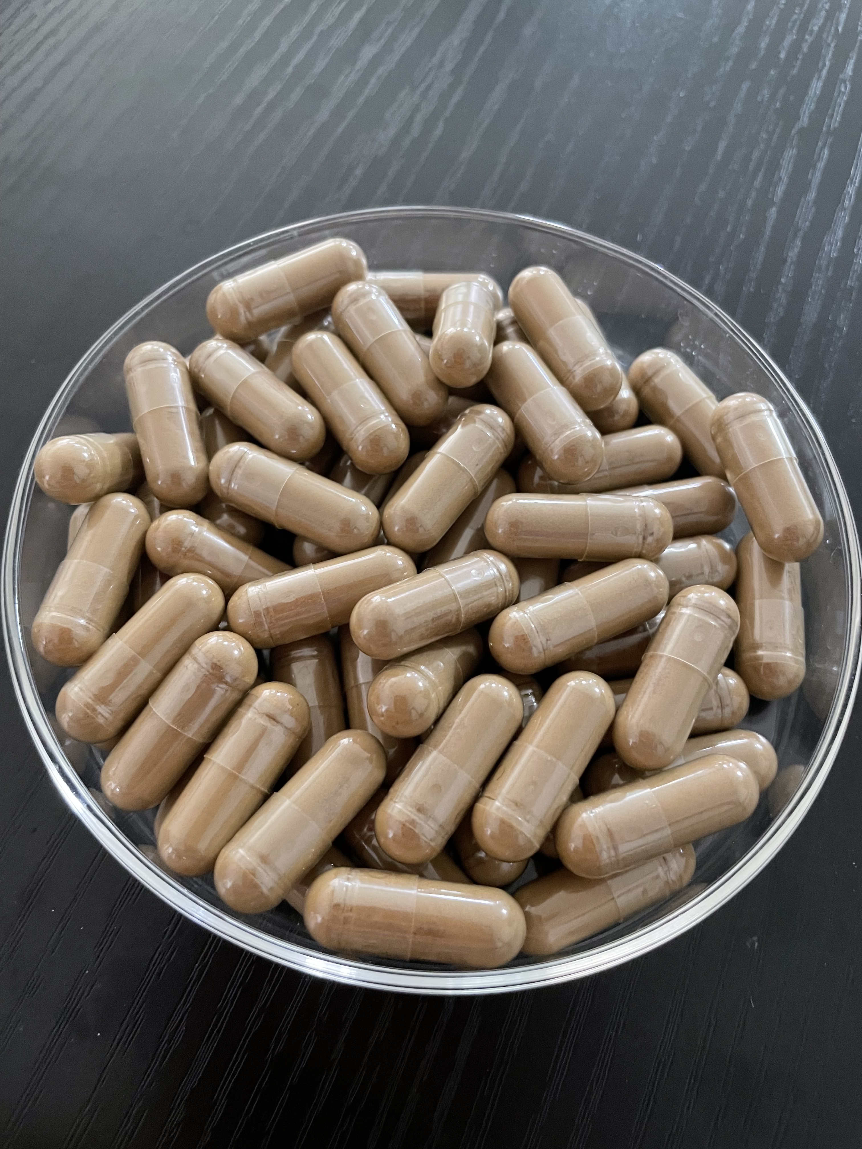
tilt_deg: -67.4
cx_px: 431
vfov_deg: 67.3
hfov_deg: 53.1
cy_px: 574
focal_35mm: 26
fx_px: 863
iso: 640
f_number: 1.6
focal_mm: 4.2
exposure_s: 1/30
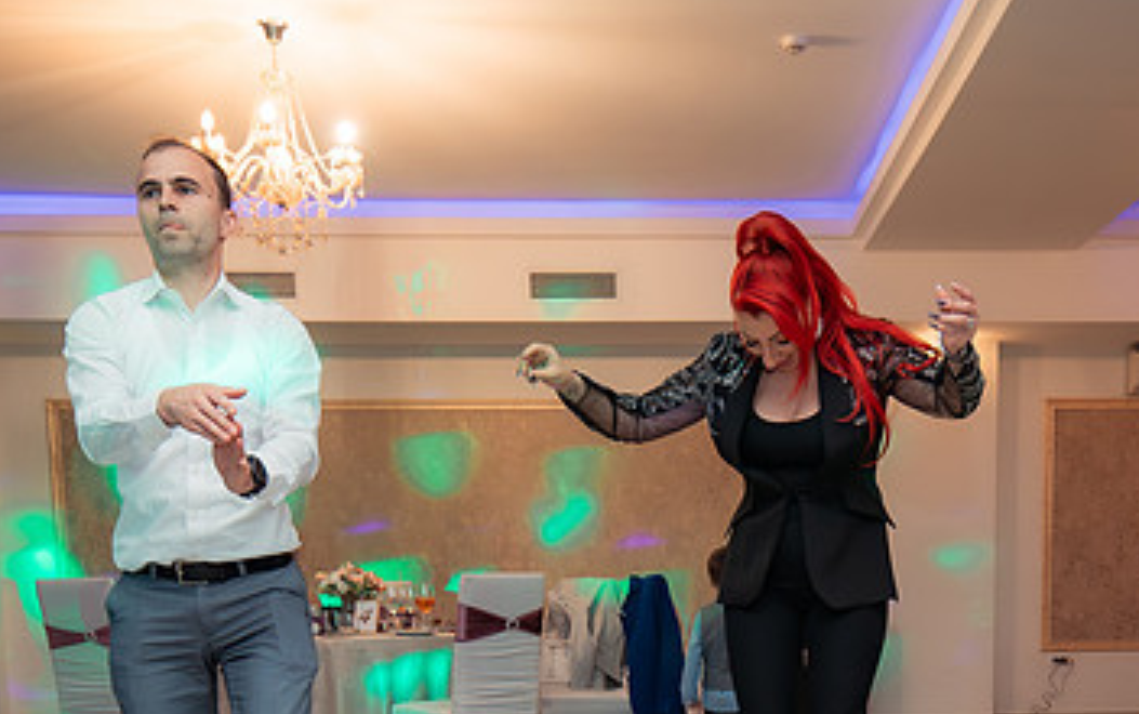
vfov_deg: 25.8
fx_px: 1429
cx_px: 751
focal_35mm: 46
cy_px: 800
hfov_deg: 42.9
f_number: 2.8
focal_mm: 19
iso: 1600
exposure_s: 1/200
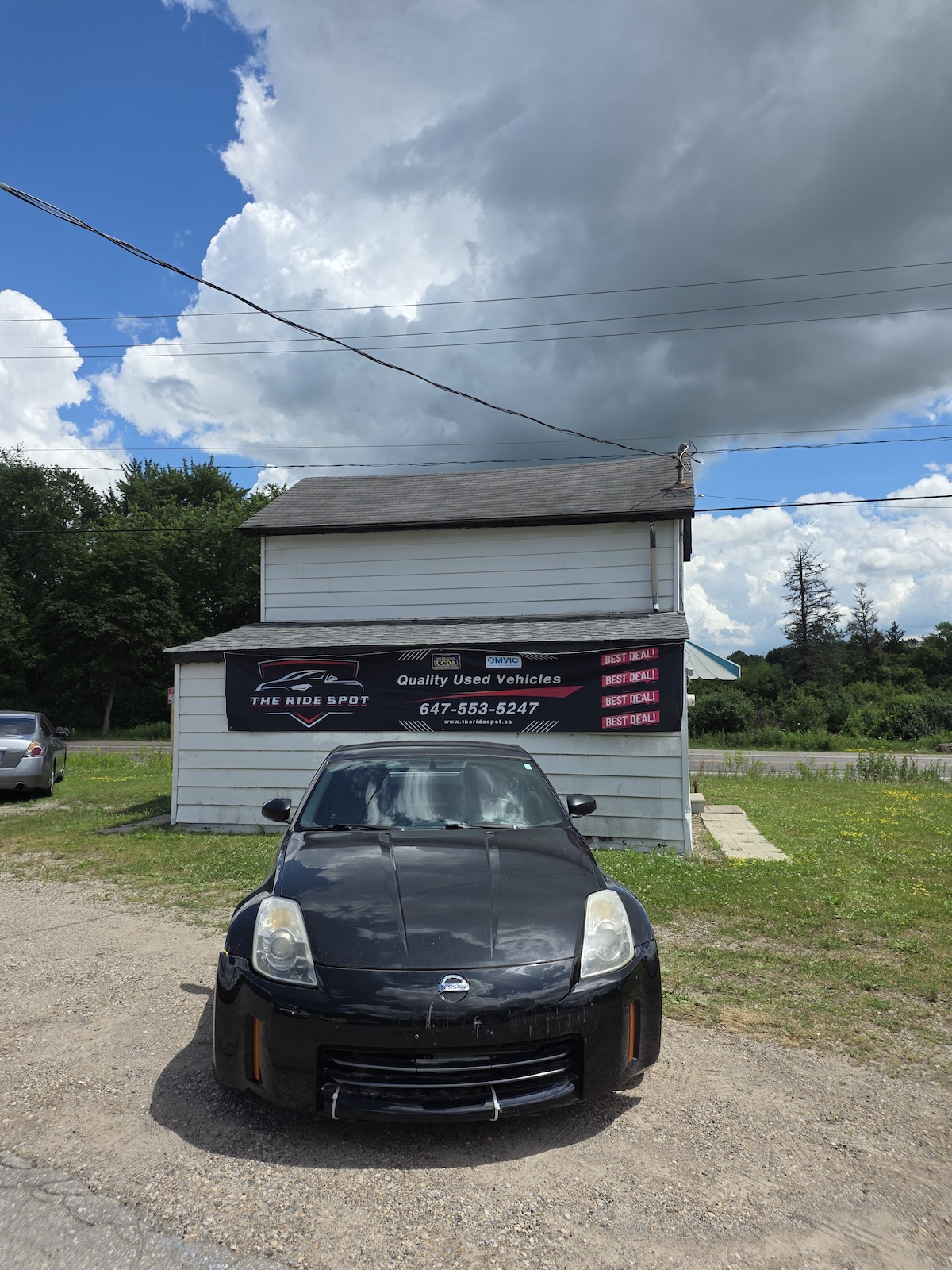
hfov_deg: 58.9
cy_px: 635
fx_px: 843
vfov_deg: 73.9
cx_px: 476
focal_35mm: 23
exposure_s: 1/6574
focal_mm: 6.25
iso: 80
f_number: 1.7
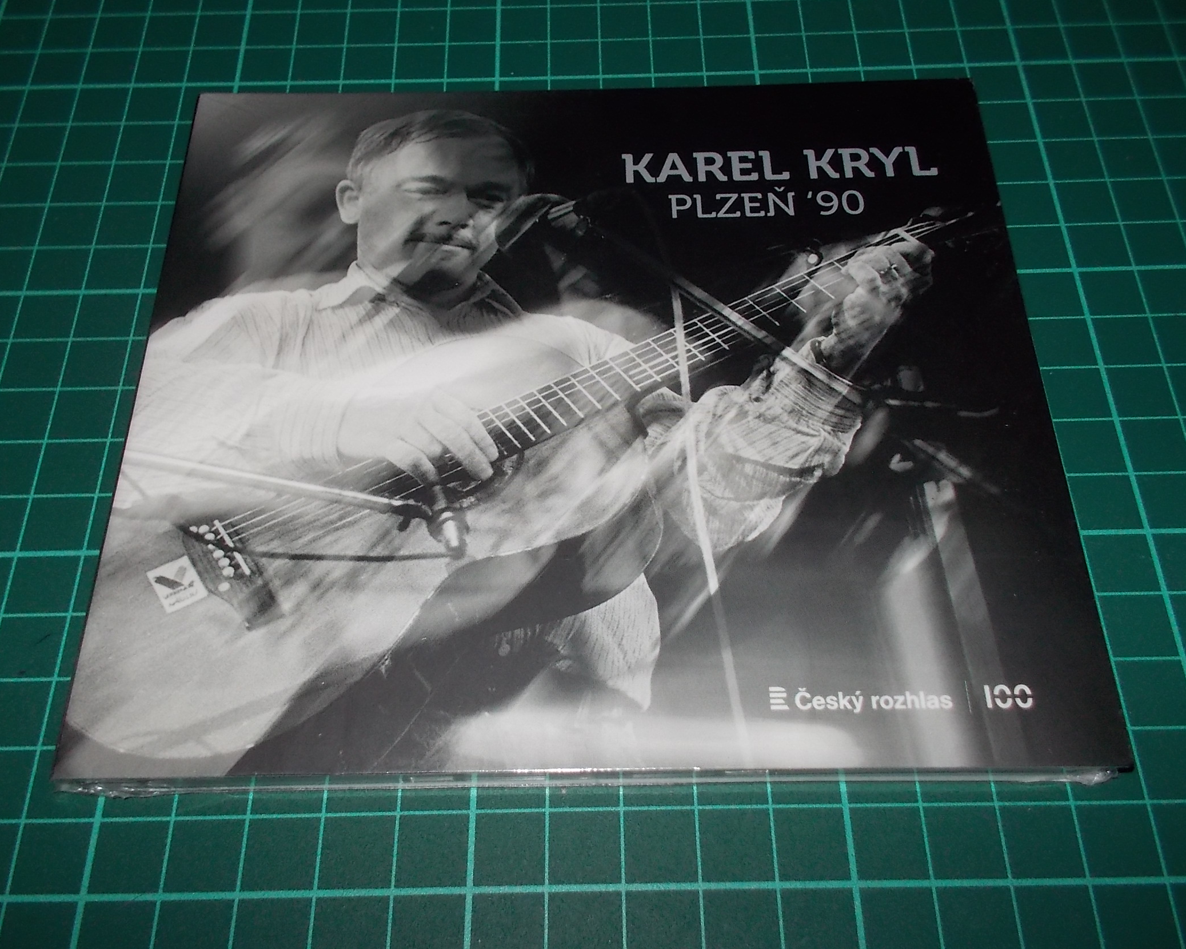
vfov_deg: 47.1
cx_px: 593
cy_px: 478
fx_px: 1088
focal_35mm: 31
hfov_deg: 57.2
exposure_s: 1/30
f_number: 3.3
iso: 200
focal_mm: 4.1
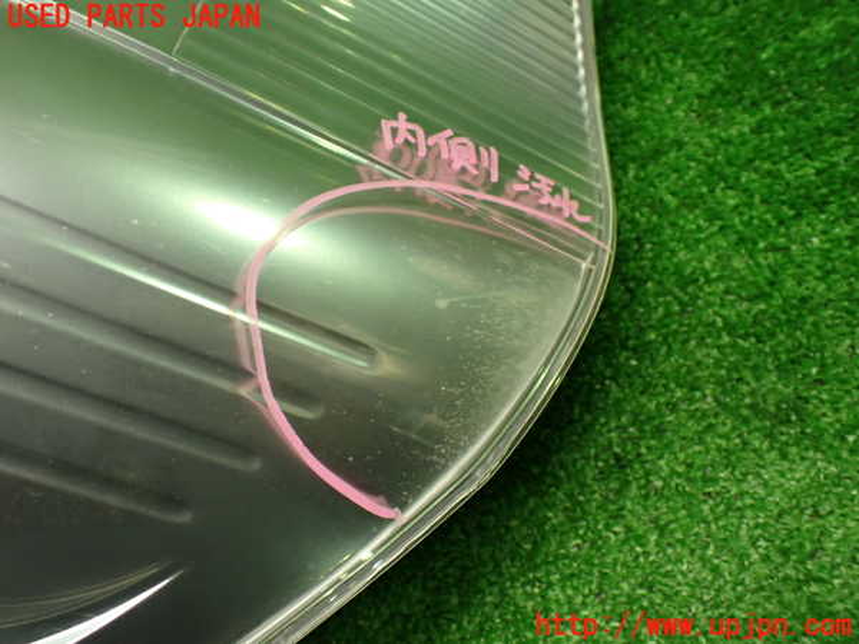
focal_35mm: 30
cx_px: 430
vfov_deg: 46.8
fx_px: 744
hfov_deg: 60.0
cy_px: 322
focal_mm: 5.4
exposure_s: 1/125
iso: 500
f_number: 2.3
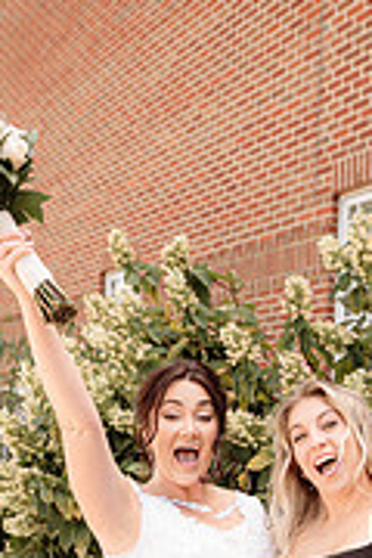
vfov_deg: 29.9
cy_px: 617
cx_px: 273
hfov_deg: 22.4
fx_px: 930
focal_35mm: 60
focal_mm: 24
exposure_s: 1/400
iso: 160
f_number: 2.8
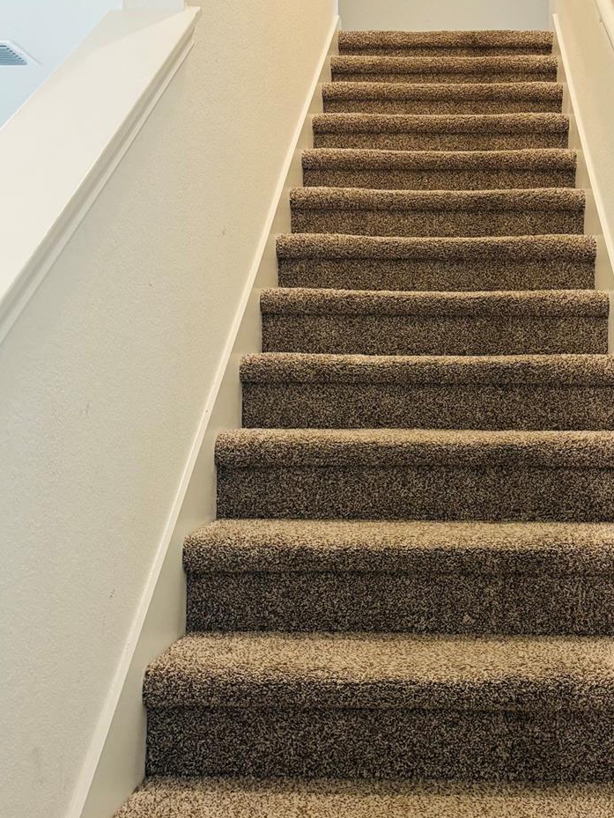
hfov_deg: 33.1
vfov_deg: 43.7
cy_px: 345
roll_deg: -0.8
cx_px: 445
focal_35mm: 43
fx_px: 1017
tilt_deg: +3.6
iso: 320
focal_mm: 5.96
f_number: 1.6
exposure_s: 1/60
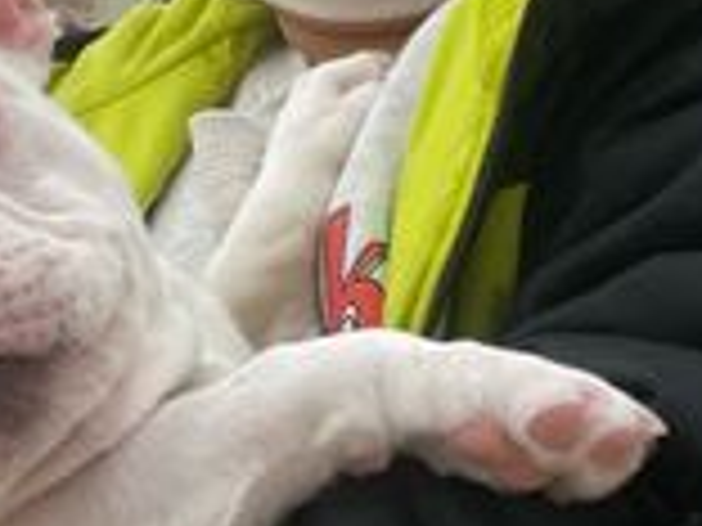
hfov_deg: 19.6
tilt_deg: -9.5
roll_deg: -3.2
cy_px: 301
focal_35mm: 100
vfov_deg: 14.8
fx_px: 2028
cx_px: 392
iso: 64
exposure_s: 1/100
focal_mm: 4.2
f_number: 1.6
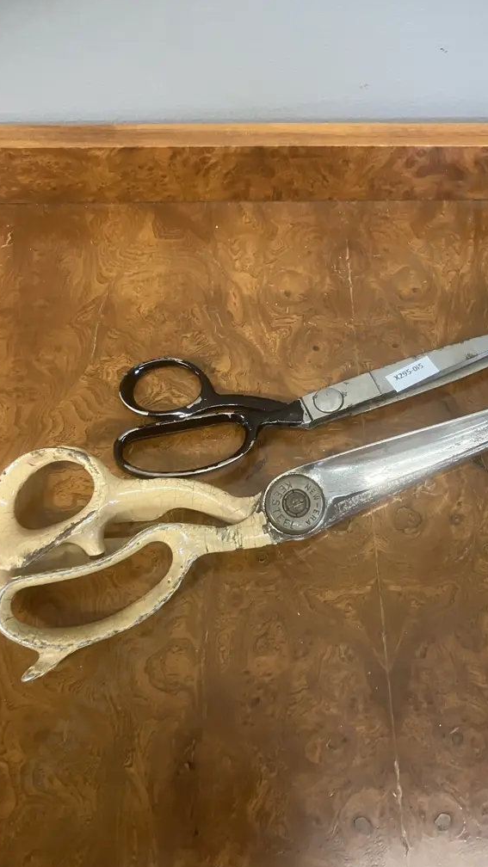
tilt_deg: -64.6
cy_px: 438
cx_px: 290
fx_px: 713
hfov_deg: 37.6
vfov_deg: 62.6
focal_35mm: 31
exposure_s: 1/33
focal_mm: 3.99
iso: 320
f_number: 1.8
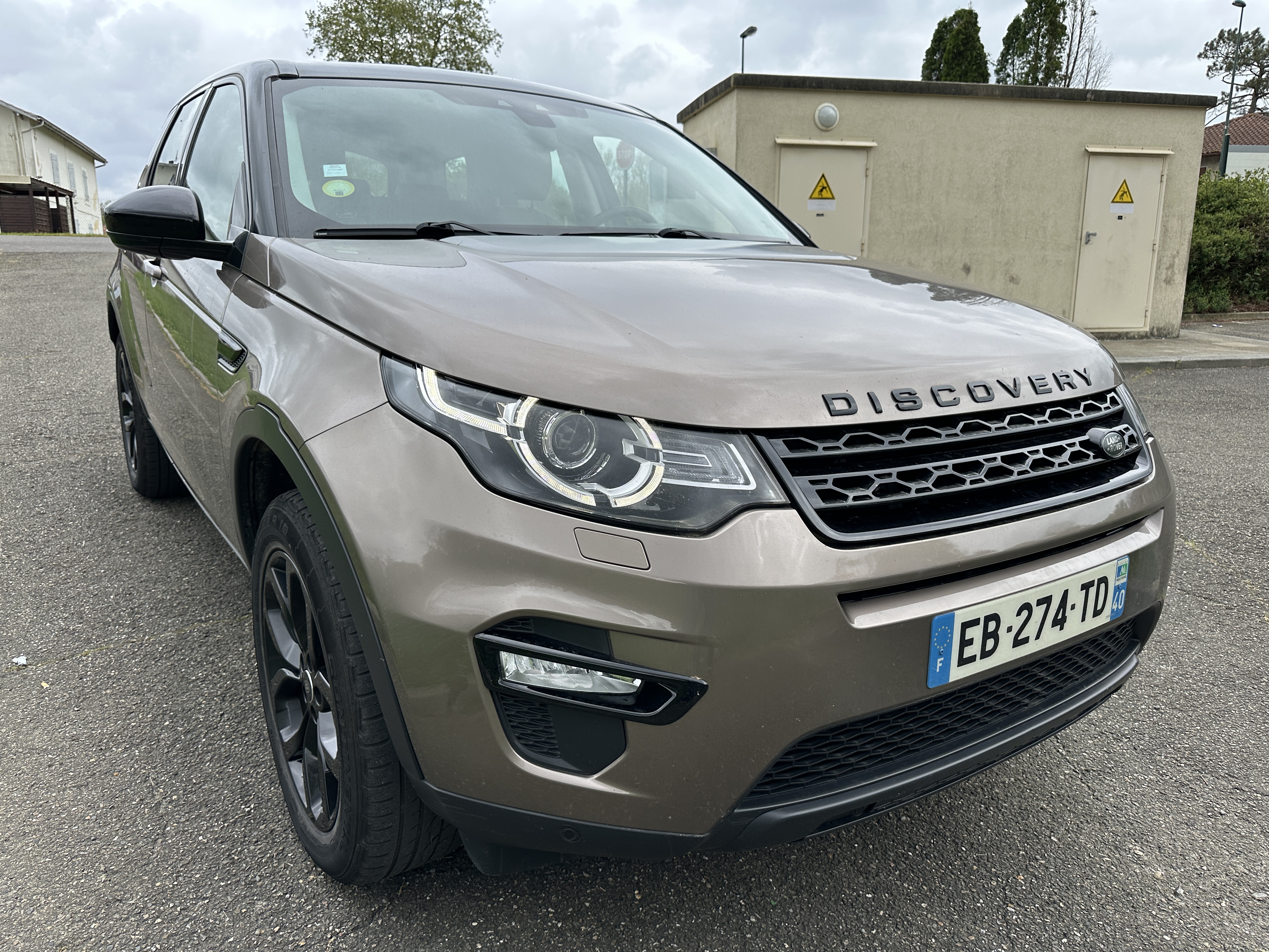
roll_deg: -0.4
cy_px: 476
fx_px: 880
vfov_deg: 56.8
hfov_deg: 71.6
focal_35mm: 24
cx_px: 634
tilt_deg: -13.4
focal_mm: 6.86
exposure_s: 1/2110
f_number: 1.78
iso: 80
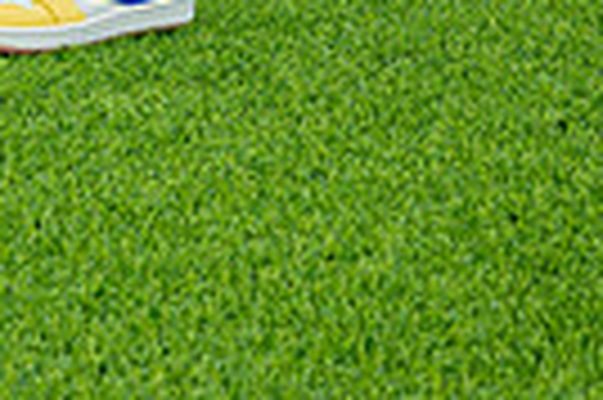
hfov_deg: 8.7
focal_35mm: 235
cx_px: 22
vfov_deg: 5.6
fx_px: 3931
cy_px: -562
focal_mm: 70
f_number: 7.1
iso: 200
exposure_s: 1/320
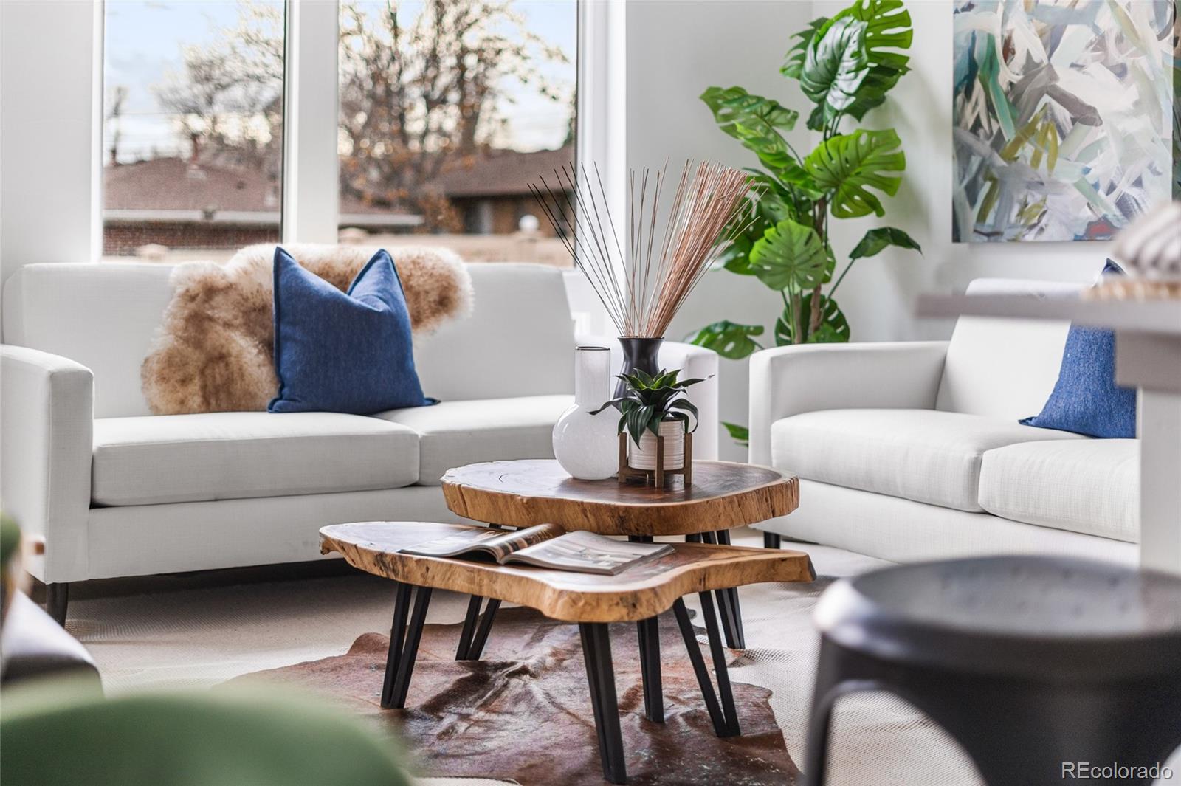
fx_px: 1639
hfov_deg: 39.6
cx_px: 590
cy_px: 393
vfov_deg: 27.0
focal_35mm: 50
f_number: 1.8
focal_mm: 50
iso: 500
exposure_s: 1/60
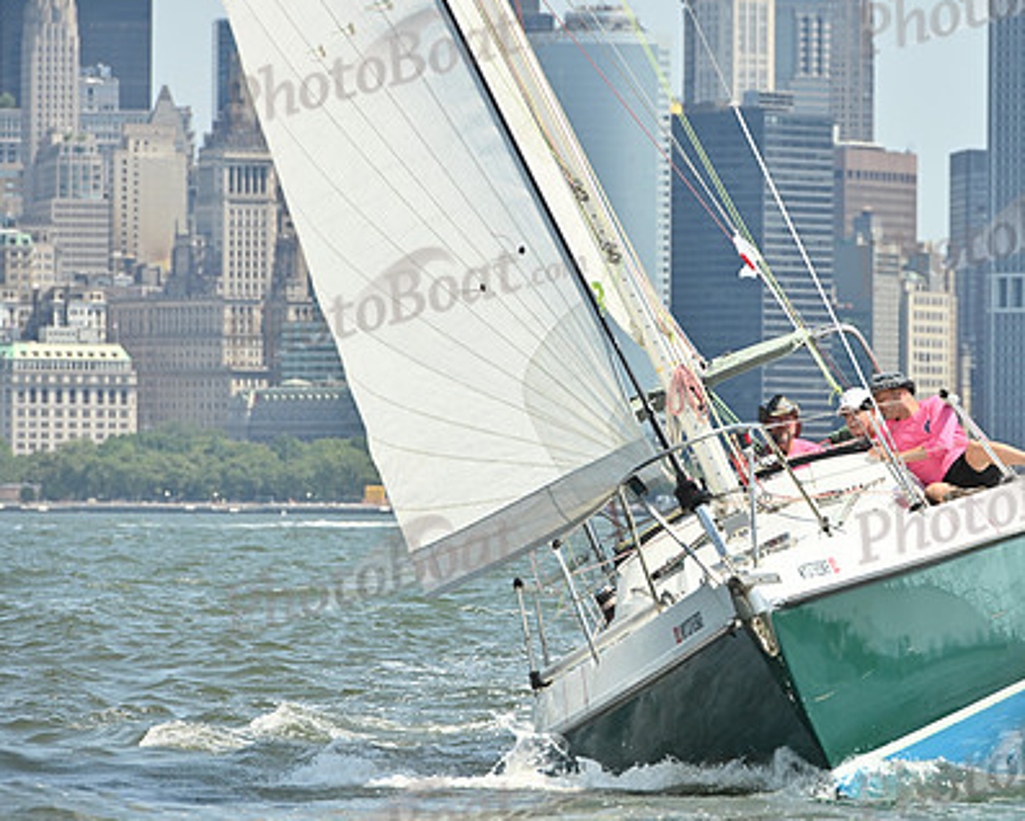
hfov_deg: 7.0
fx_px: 8316
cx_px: 723
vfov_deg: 5.7
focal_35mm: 274
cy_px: 399
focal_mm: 200
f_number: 8
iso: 320
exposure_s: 1/1250
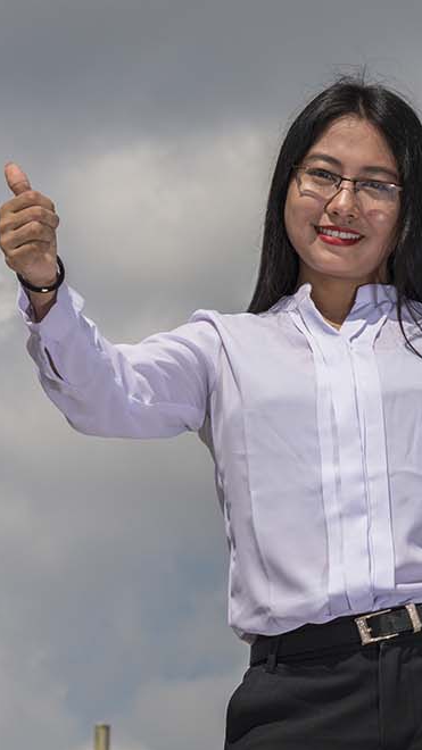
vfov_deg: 13.4
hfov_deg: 7.5
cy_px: 591
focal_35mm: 160
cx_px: 432
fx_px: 3184
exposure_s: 1/200
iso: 80
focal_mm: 70
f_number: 10
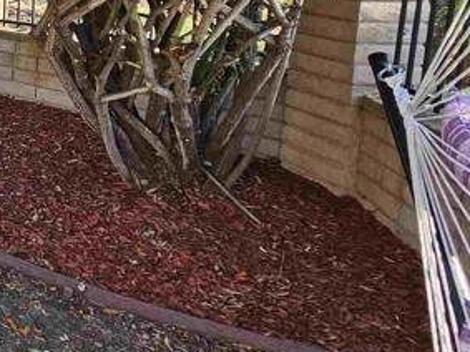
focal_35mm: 47
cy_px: -12
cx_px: -379
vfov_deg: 28.6
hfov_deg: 22.4
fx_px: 638
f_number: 2.2
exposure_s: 1/276
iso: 64
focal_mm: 2.2
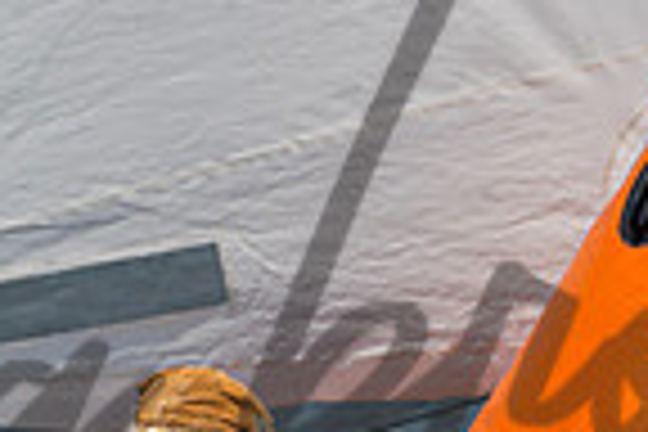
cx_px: 292
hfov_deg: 1.0
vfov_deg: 0.7
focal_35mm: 2005
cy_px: 527
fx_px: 36087
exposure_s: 1/1600
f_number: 8
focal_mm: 400
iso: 320
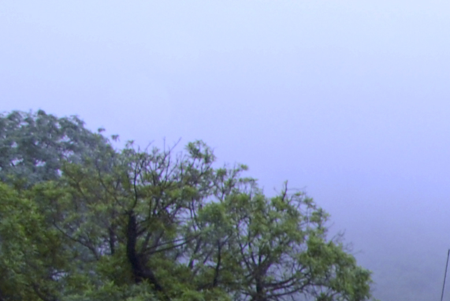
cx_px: 1068
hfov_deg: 10.1
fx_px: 2240
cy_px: 720
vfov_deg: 7.2
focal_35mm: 179
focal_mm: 24
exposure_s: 1/160
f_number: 5.6
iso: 320
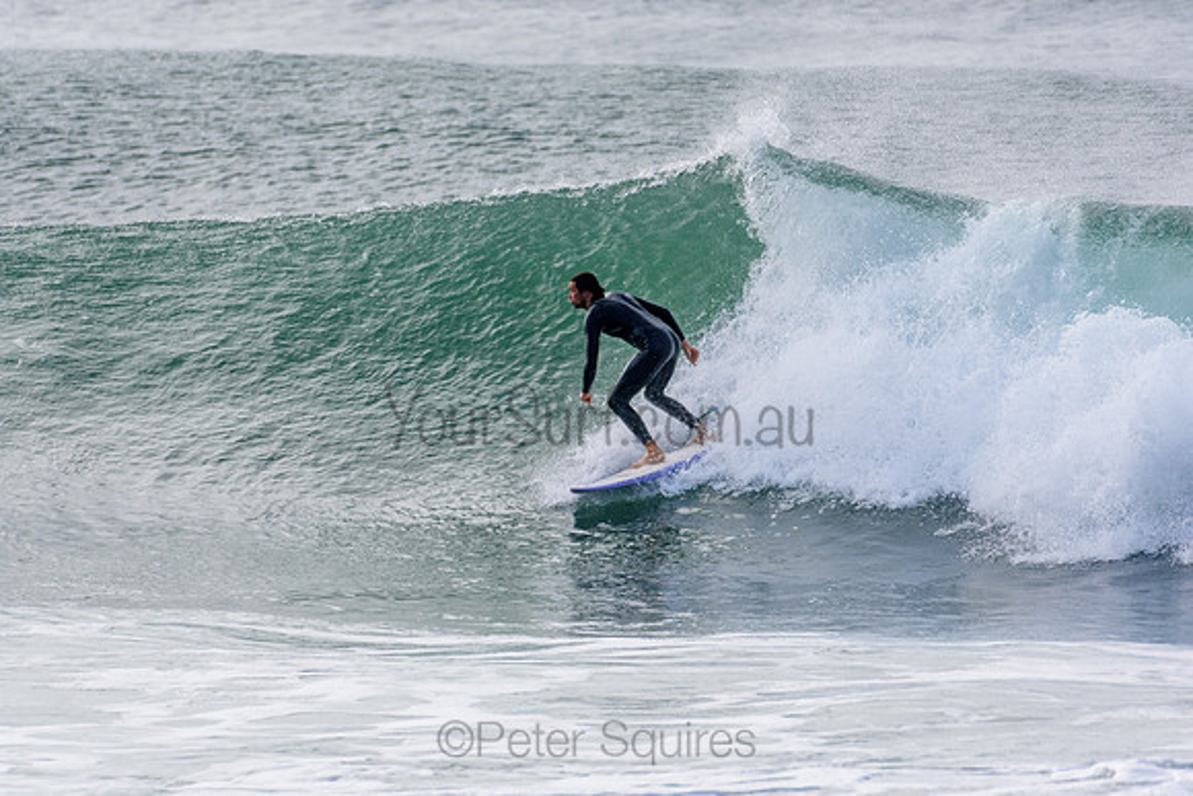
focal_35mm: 750
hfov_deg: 2.7
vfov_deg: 1.8
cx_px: 596
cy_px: 398
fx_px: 24859
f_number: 5.6
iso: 400
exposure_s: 1/2000
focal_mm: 500
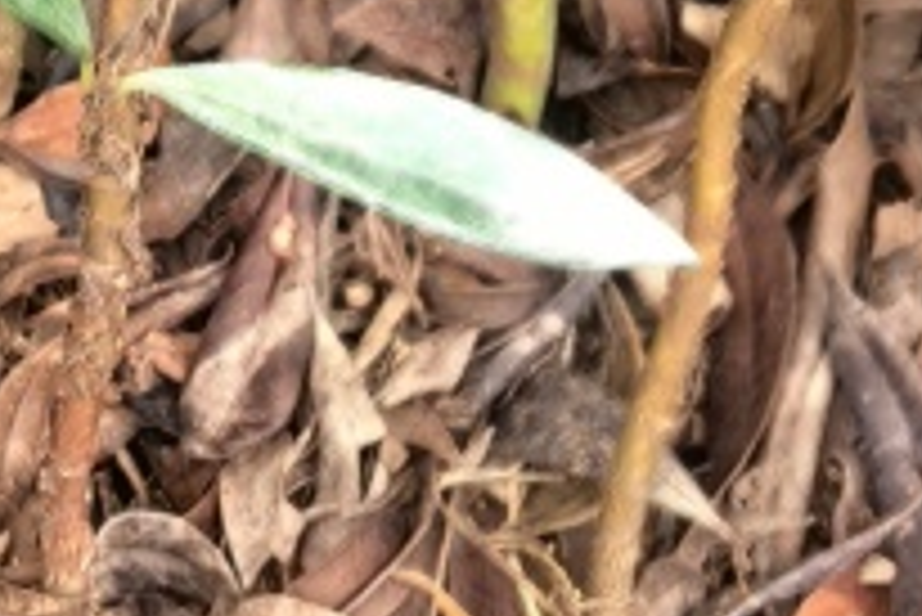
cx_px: -99
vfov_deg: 7.5
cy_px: -1562
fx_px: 3742
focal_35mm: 146
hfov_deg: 13.7
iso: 160
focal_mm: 5.75
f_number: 2
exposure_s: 1/900
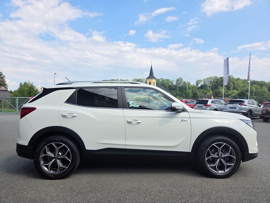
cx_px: 135
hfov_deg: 73.9
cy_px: 102
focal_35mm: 23
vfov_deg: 58.9
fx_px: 179
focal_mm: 5.4
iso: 80
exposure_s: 1/3177
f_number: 1.8
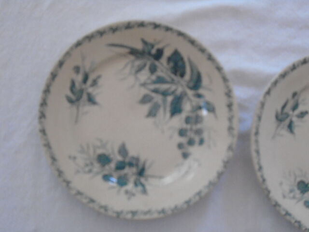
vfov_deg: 29.7
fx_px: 437
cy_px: 116
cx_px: 154
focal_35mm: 49
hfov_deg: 38.9
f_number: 4.5
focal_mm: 8.7
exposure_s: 1/60
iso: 800
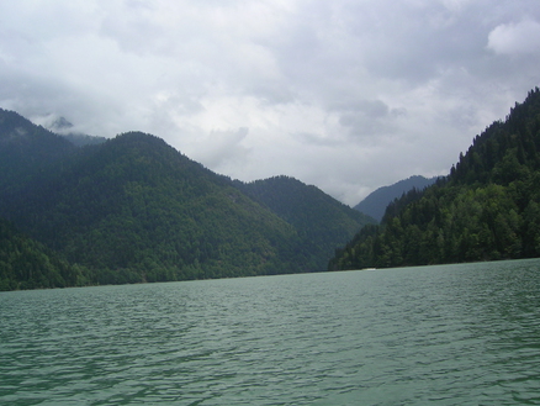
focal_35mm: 37
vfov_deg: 38.7
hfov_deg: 50.1
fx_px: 578
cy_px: 201
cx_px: 271
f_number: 4.8
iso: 50
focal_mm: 5.6
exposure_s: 1/805
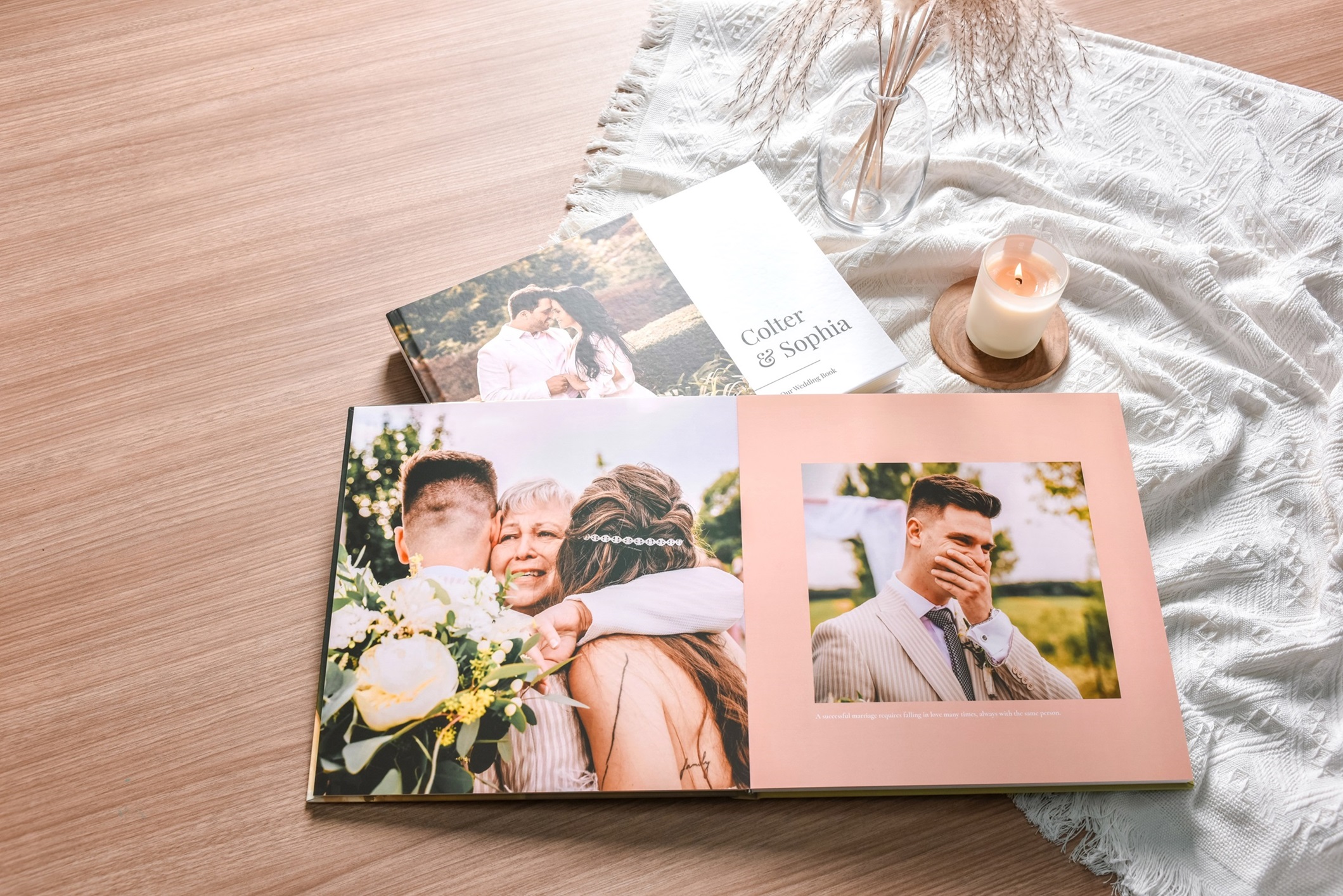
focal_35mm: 34
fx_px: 1268
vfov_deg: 38.9
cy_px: 448
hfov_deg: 55.8
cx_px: 672
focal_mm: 34
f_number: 7.1
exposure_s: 1/125
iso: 200
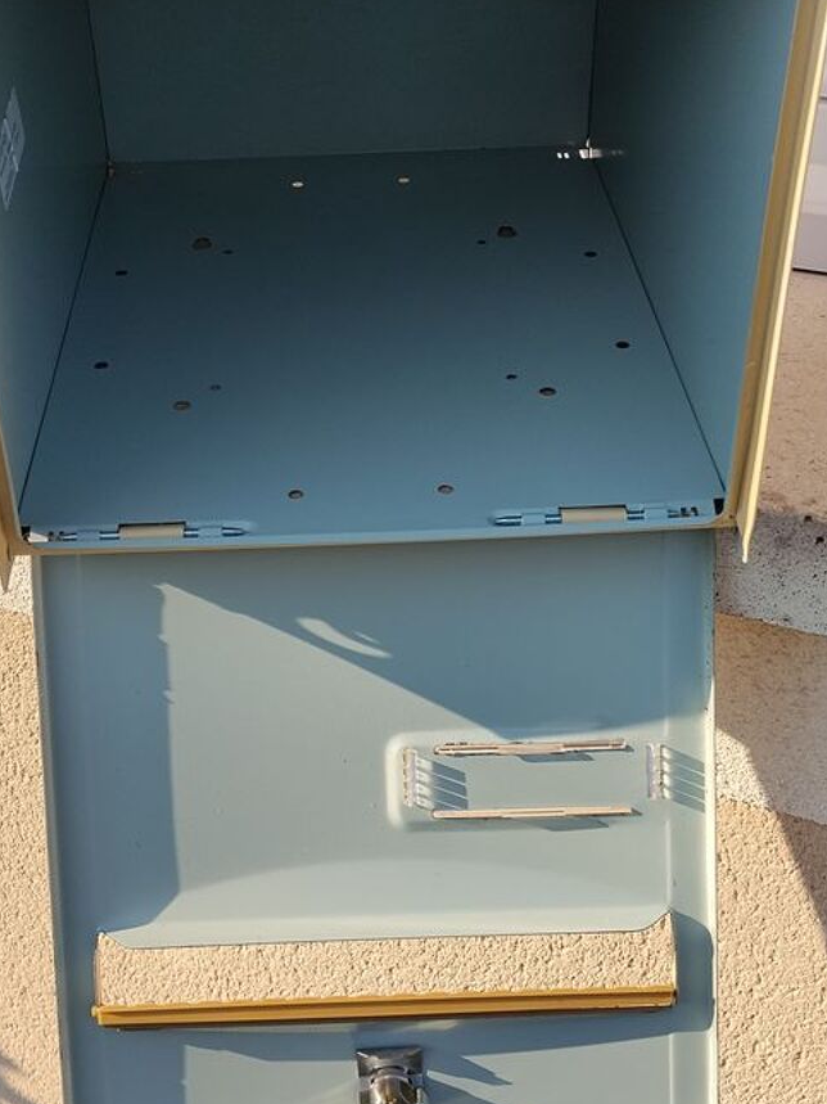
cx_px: 347
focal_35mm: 45
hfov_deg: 32.1
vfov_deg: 41.9
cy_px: 454
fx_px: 1434
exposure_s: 1/982
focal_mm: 4.22
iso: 50
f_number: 1.8
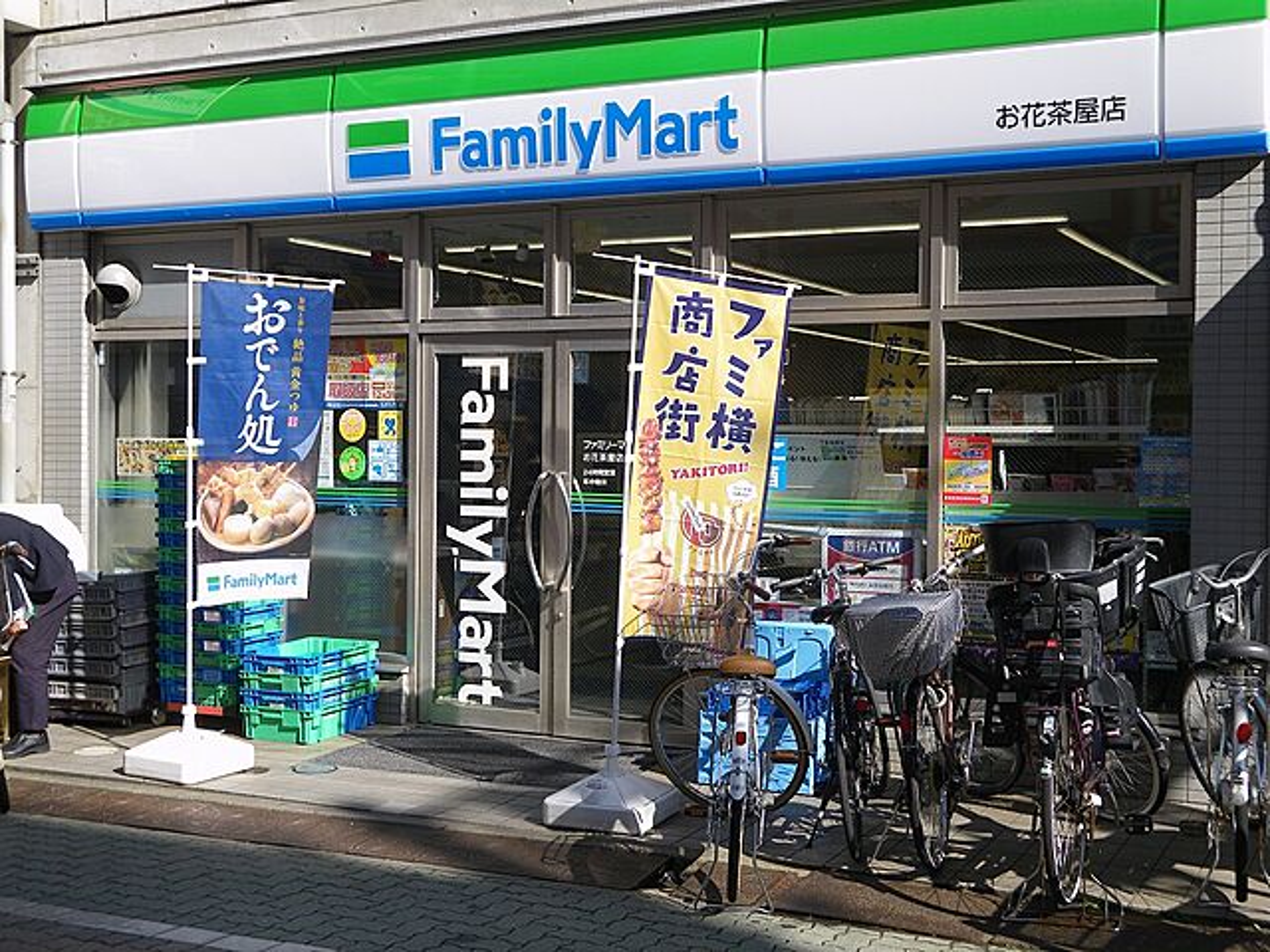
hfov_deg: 41.2
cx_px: 635
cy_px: 476
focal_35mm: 46
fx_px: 1688
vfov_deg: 31.5
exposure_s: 1/320
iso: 64
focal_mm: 8.2
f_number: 3.3
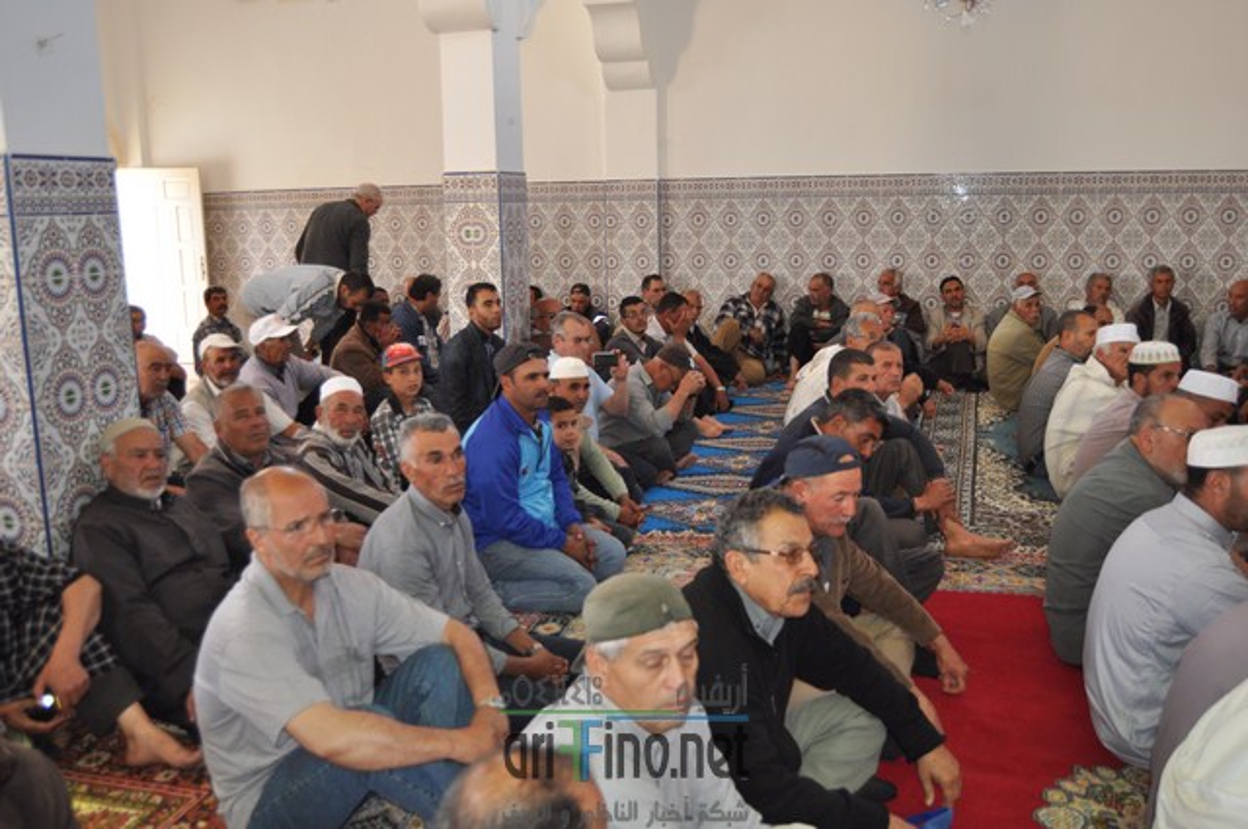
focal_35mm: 33
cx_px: 624
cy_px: 414
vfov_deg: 39.9
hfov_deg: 57.3
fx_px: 1143
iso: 500
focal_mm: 22
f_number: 3.5
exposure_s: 1/125
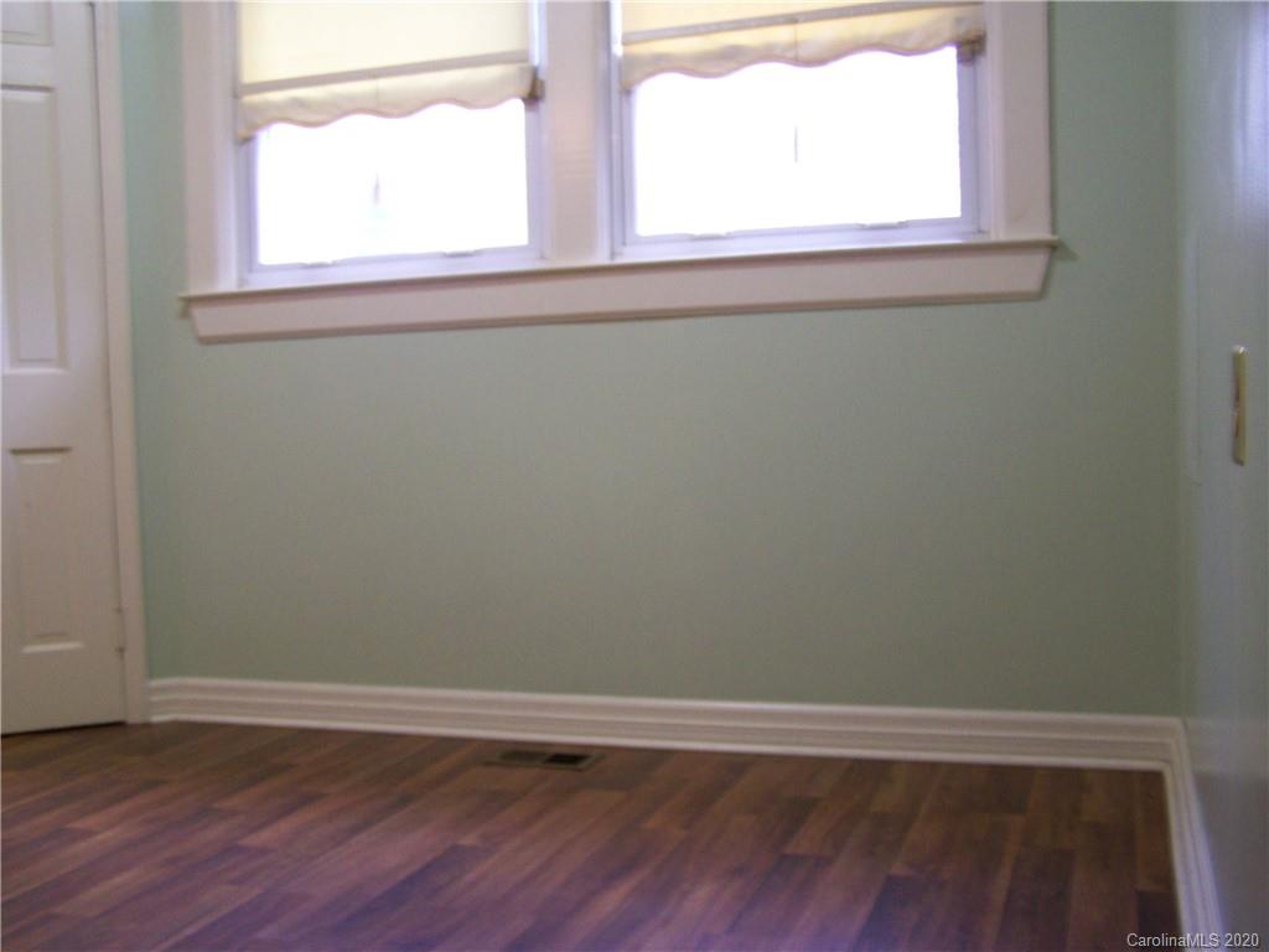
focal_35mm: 38
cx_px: 634
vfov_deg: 37.7
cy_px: 476
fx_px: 1393
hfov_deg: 49.0
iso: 160
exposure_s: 1/15
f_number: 2.8
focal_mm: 6.3
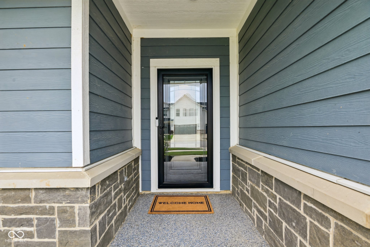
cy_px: 124
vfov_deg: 73.7
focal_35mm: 16
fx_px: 164
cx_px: 185
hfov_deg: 96.7
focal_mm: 16
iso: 100
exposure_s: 1/50
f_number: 8
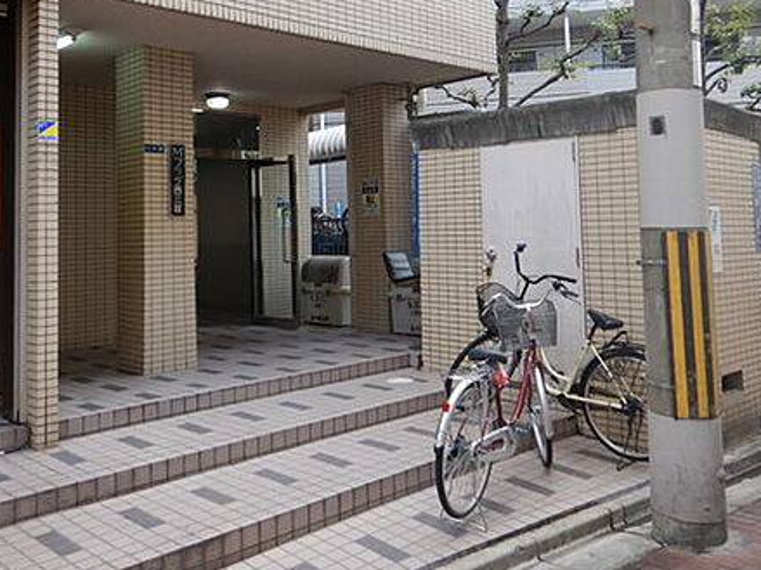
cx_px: 352
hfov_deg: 52.6
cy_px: 168
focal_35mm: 35
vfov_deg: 39.9
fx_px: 769
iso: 125
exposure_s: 1/50
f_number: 2.8
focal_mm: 4.3
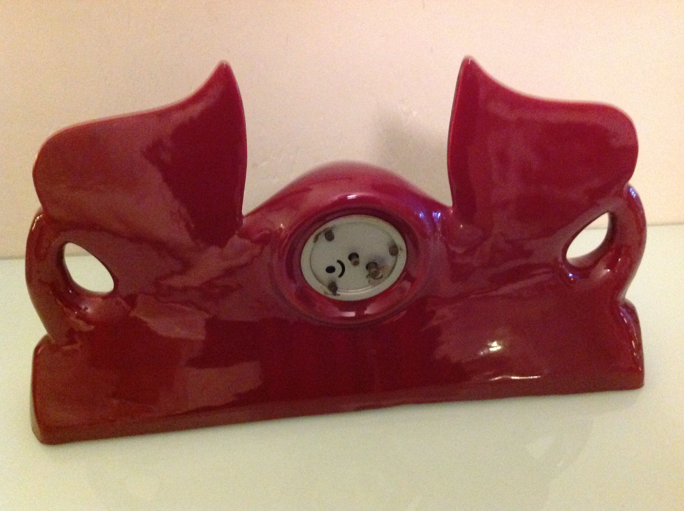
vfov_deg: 40.6
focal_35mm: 35
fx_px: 691
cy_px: 256
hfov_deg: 52.7
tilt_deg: -33.7
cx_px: 342
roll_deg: +0.1
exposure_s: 1/15
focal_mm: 4.28
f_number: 2.4
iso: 800
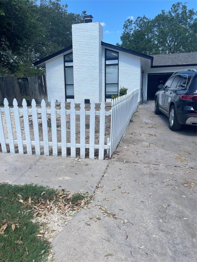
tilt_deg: -9.3
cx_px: 98
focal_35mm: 26
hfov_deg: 53.1
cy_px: 131
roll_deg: +1.0
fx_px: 197
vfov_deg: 67.3
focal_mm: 5.1
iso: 32
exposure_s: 1/2924
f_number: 1.6
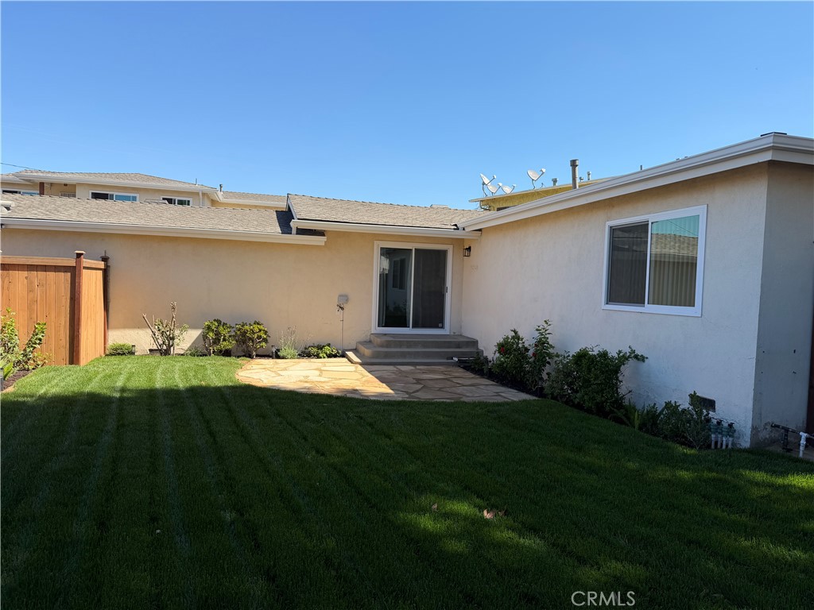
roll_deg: -1.6
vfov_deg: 56.8
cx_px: 407
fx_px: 564
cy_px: 305
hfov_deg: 71.6
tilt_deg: -2.9
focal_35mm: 24
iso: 80
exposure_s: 1/2611
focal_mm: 6.76
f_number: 1.78
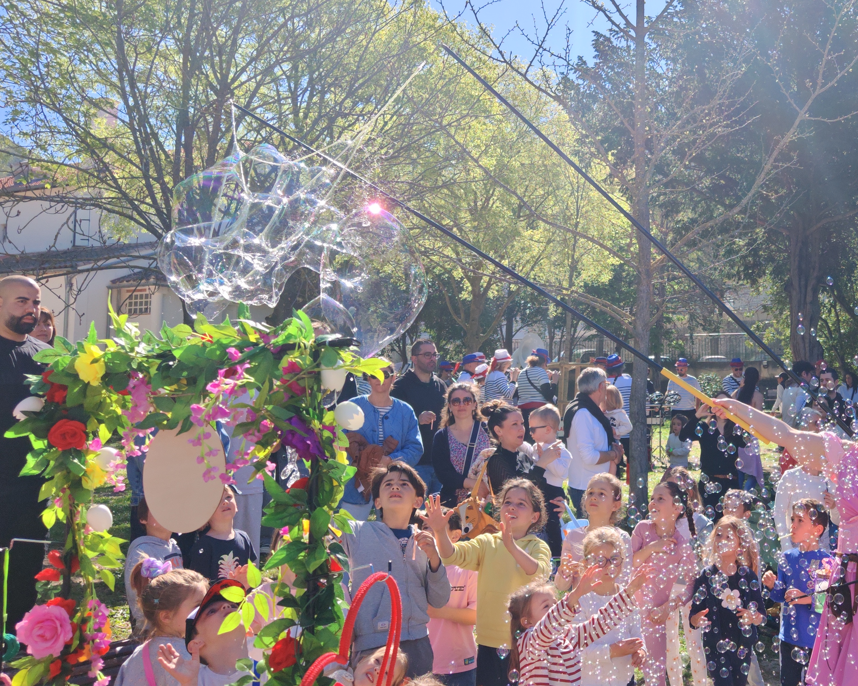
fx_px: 1041
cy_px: 307
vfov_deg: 36.4
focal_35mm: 41
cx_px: 653
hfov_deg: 43.2
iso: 50
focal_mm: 6.67
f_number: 1.9
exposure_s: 1/1400
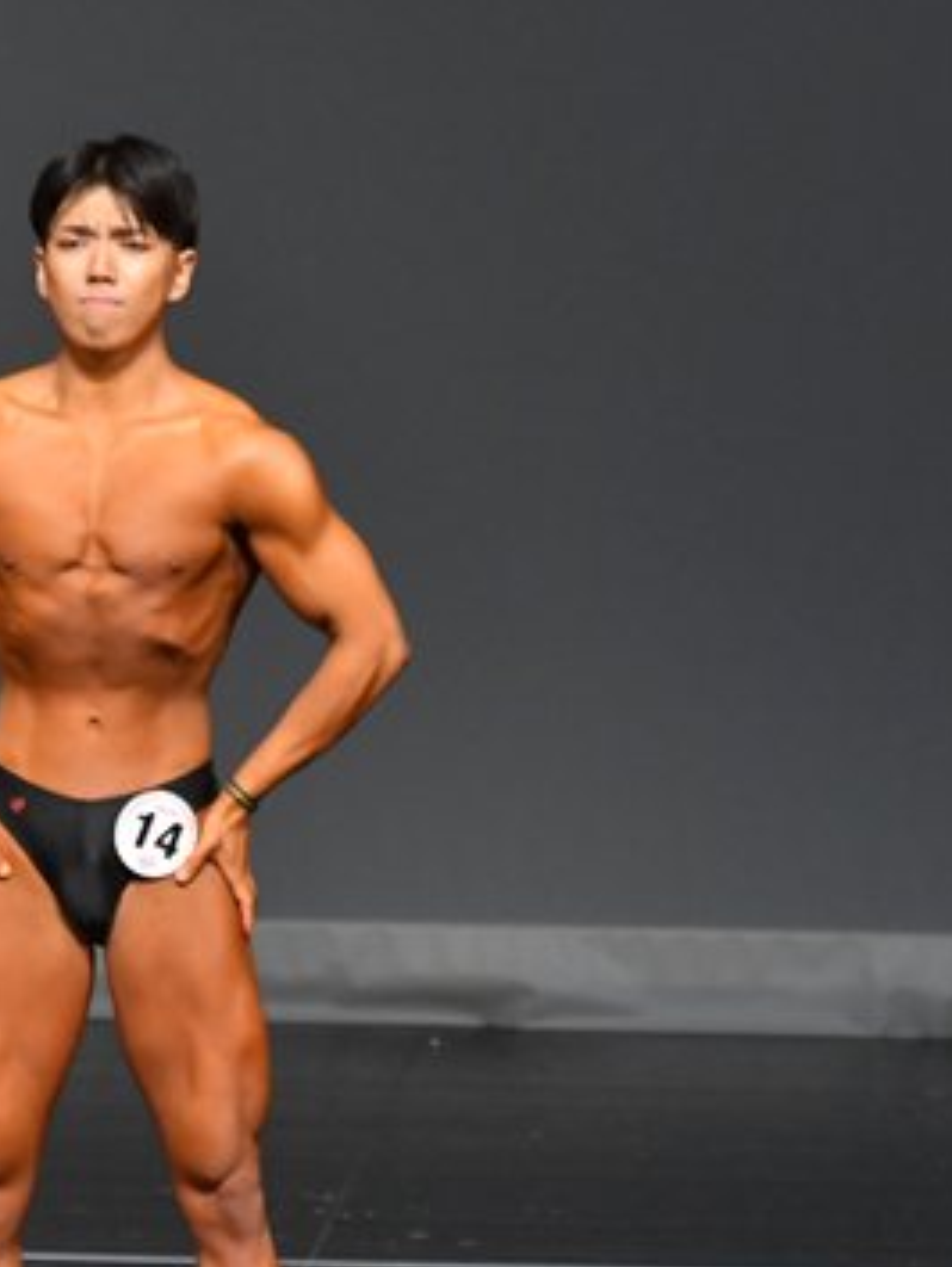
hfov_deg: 2.2
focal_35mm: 662
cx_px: 156
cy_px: 845
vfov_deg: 3.0
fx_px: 24246
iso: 2500
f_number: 5.6
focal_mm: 210
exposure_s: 1/400
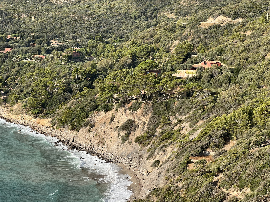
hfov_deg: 25.3
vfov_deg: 19.1
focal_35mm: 77
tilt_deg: -5.7
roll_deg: -1.2
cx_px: 135
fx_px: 601
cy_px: 101
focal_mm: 9
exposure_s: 1/442
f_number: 2.8
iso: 32
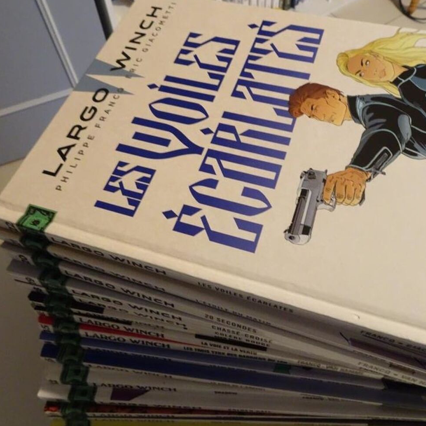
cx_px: 210
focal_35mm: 29
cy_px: 222
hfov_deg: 55.6
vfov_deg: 55.6
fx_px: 404
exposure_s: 1/15
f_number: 3.5
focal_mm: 4.1
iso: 800
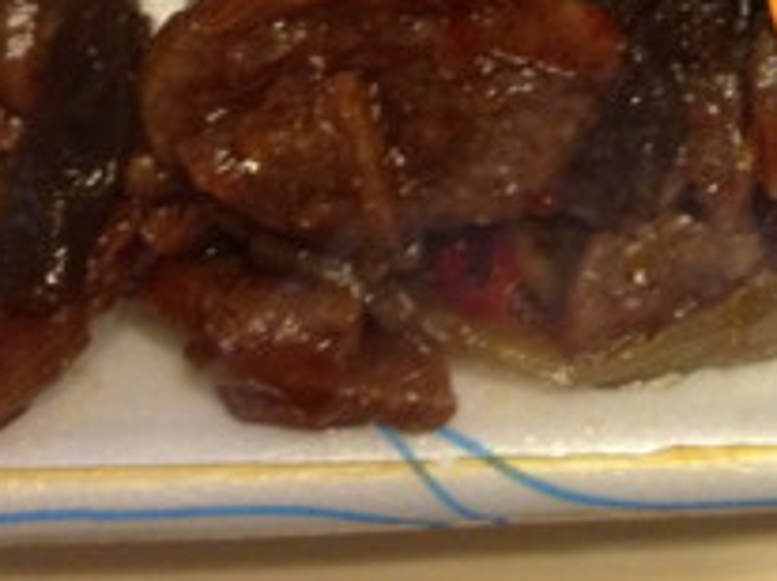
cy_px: -215
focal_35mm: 102
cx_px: 747
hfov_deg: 18.8
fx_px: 2287
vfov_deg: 13.8
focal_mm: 4.28
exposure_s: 1/20
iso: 320
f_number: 2.4
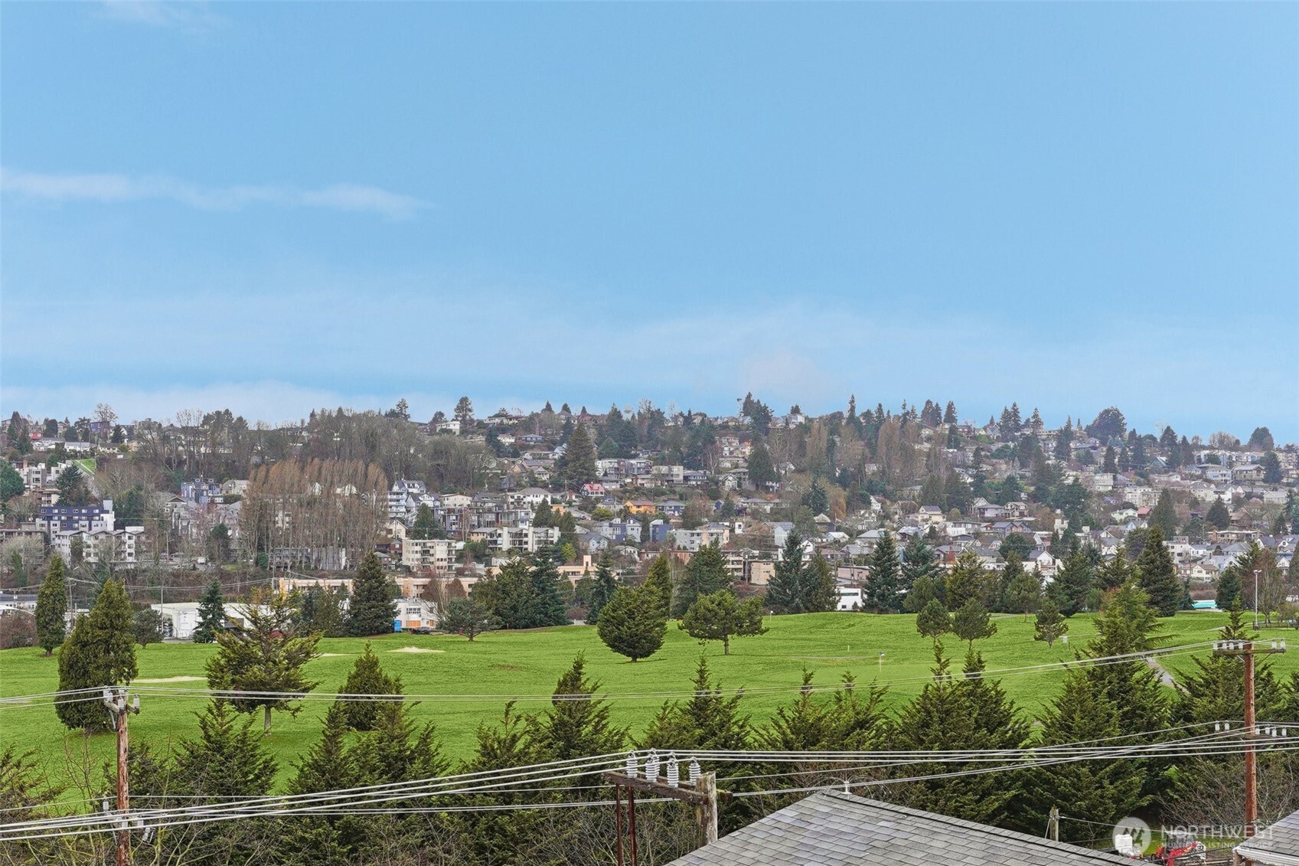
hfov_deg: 46.4
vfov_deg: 31.9
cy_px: 433
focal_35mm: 42
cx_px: 650
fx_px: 1515
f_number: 8
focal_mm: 28
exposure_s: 1/90
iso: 400
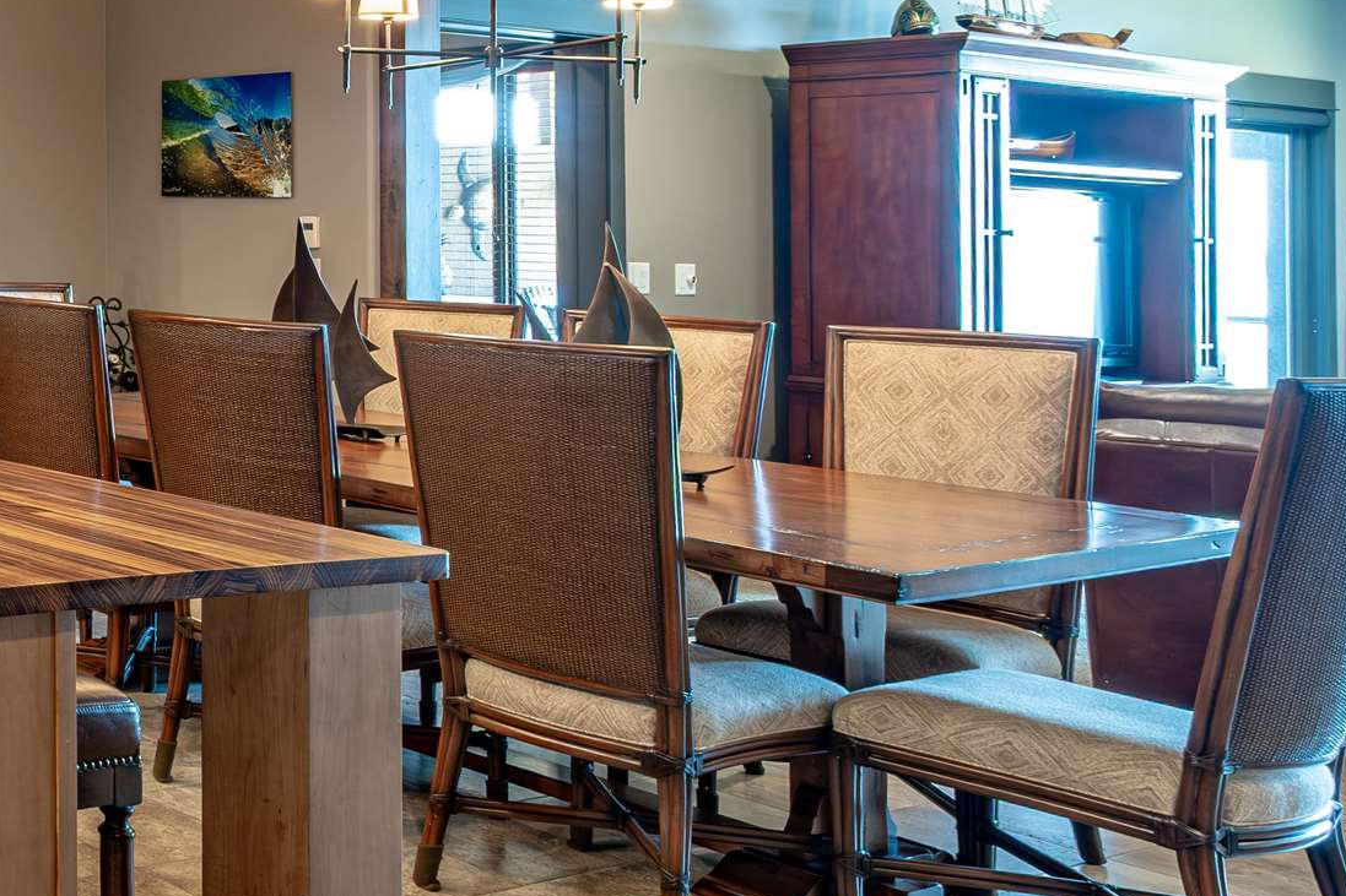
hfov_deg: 31.7
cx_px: -513
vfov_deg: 31.8
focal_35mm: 42
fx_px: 1570
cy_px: 344
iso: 250
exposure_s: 1/2
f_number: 8
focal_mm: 10
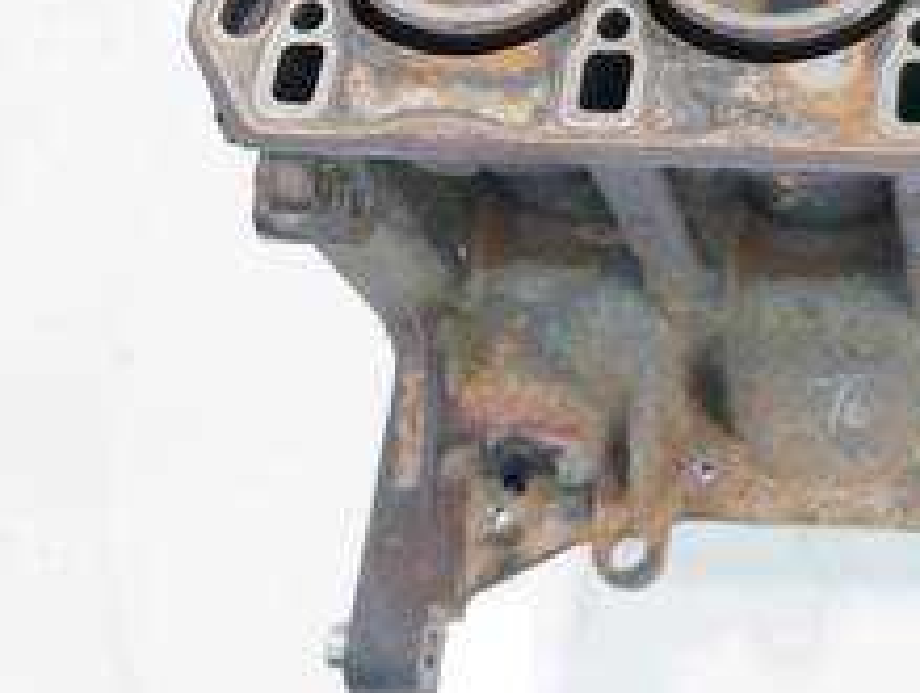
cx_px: 975
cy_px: 55
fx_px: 1863
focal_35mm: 70
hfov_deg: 25.9
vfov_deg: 20.6
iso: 400
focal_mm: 16
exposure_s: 1/60
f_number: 4
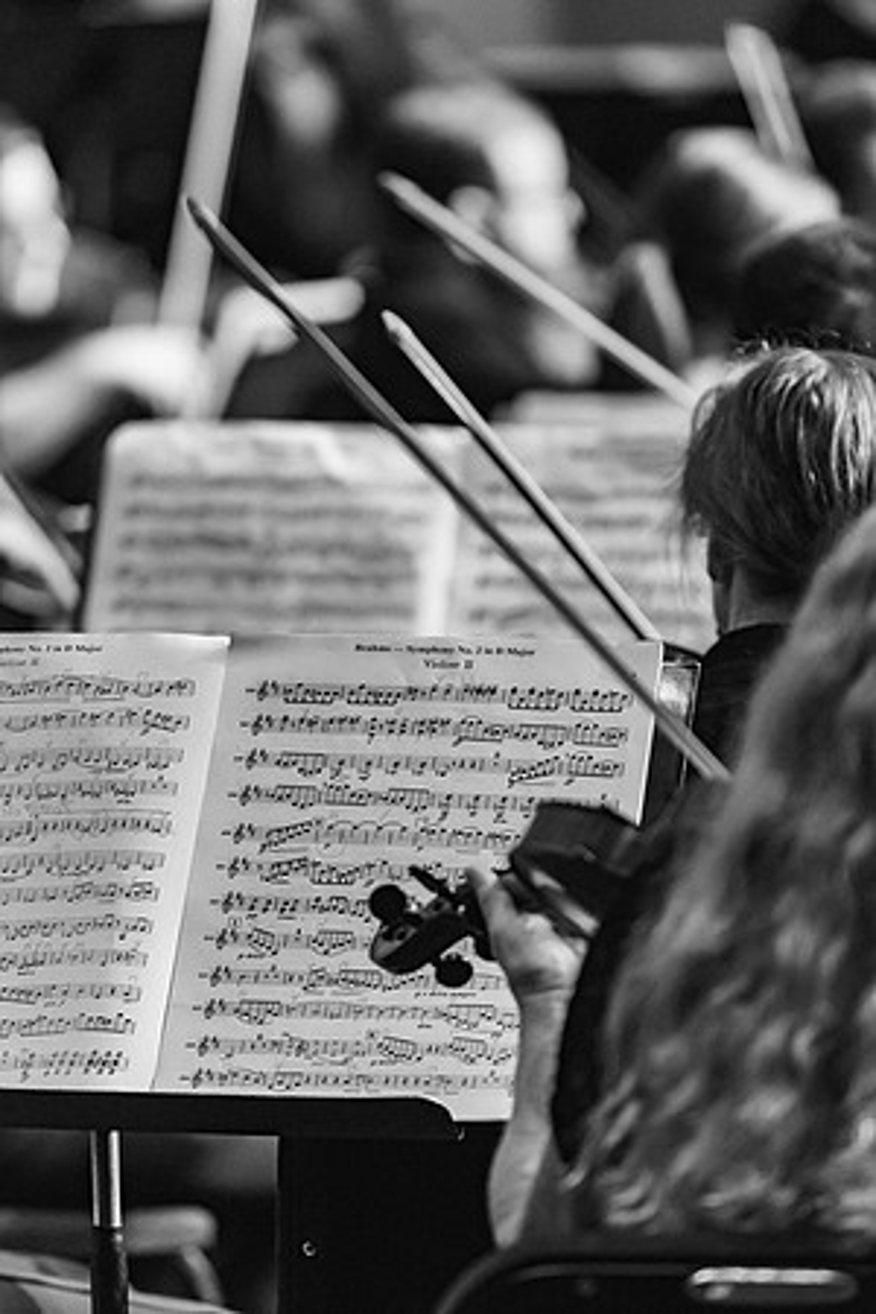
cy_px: 657
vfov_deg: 7.6
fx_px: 9854
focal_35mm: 270
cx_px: 438
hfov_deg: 5.1
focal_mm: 270
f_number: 4
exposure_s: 1/250
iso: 5000
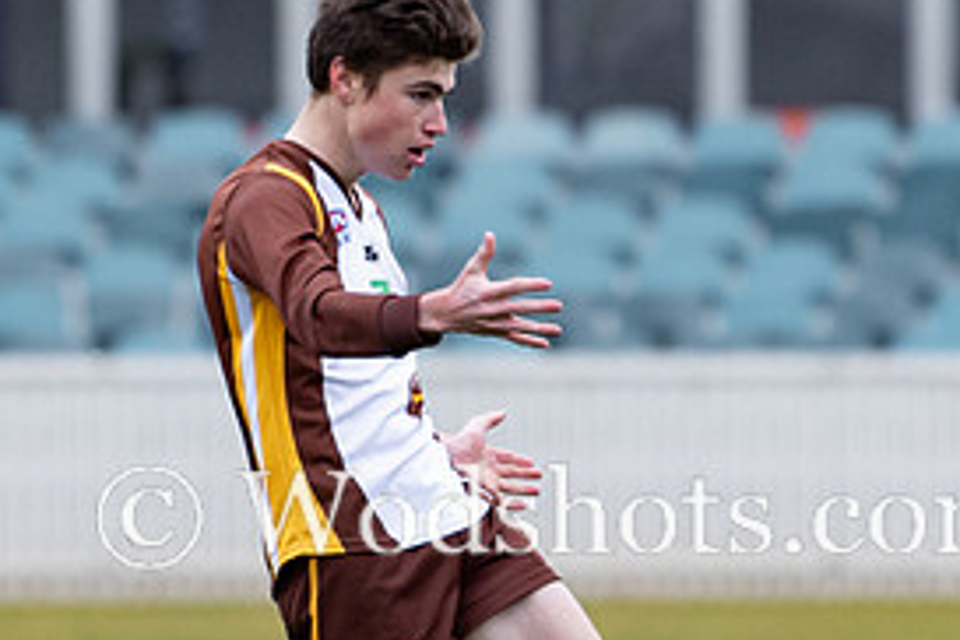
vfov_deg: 1.0
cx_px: 535
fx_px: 37997
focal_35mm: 1425
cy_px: 506
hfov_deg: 1.4
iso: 400
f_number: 3.5
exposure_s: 1/1000
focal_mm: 200
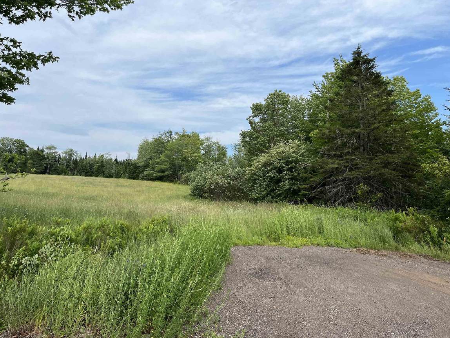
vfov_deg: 48.2
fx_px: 377
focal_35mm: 29
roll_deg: -1.3
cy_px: 155
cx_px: 216
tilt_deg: +7.6
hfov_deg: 61.6
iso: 50
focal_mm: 5.1
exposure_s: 1/2688
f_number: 1.6
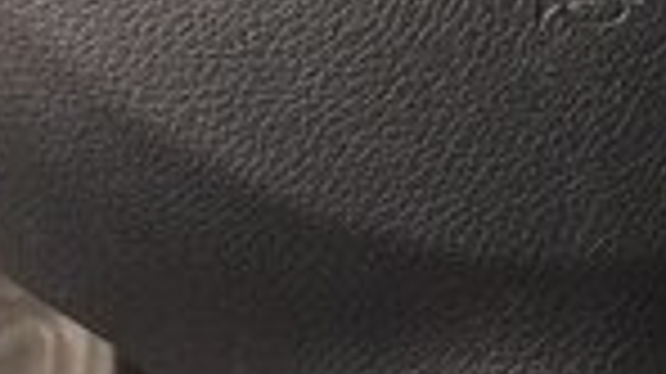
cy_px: -201
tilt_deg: -33.0
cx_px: 698
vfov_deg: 8.4
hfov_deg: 14.9
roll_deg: -3.5
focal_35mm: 141
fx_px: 2488
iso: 40
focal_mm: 4.15
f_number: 2.2
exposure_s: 1/100
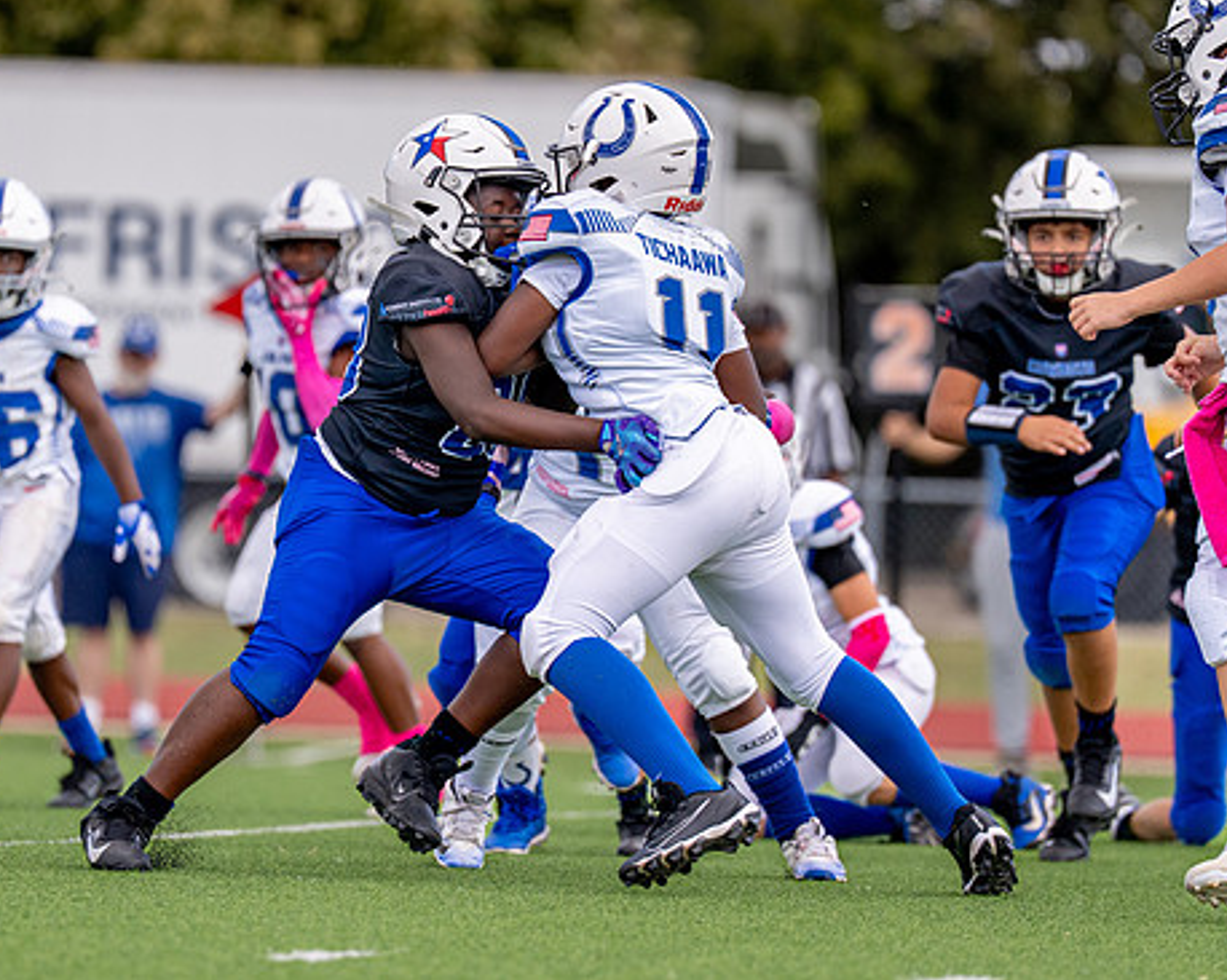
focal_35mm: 393
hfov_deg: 4.9
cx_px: 533
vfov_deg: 3.9
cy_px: 442
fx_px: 14266
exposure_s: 1/4000
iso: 400
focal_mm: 200
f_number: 2.8
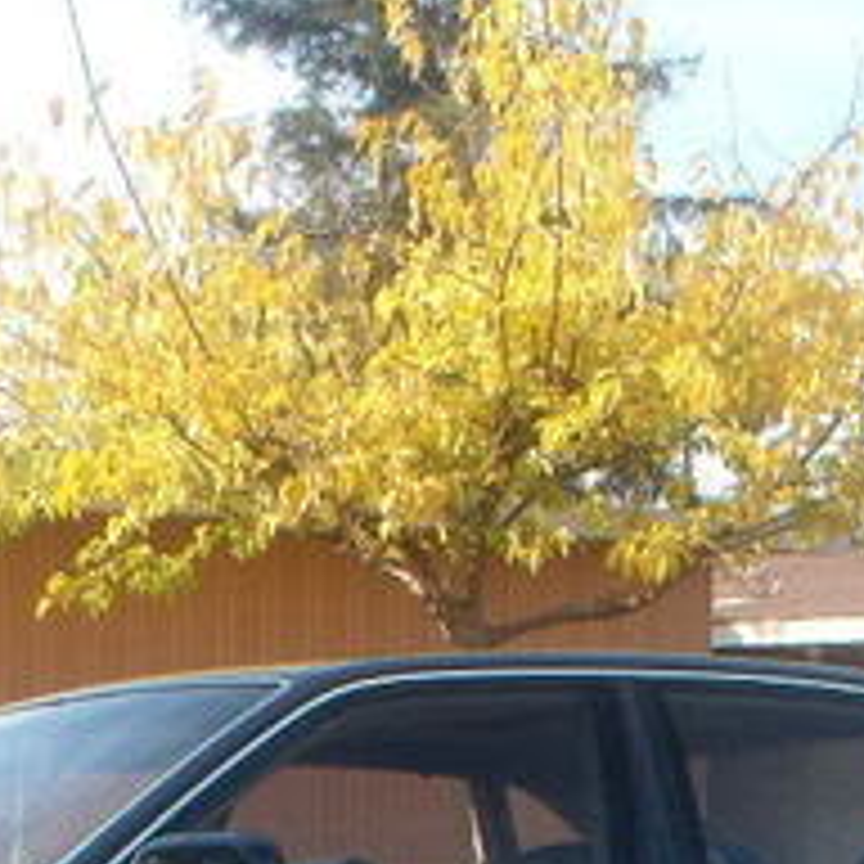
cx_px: 130
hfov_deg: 15.4
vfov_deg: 15.0
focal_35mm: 112
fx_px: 3163
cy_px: 1062
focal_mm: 6.4
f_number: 5.7
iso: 64
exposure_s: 1/128
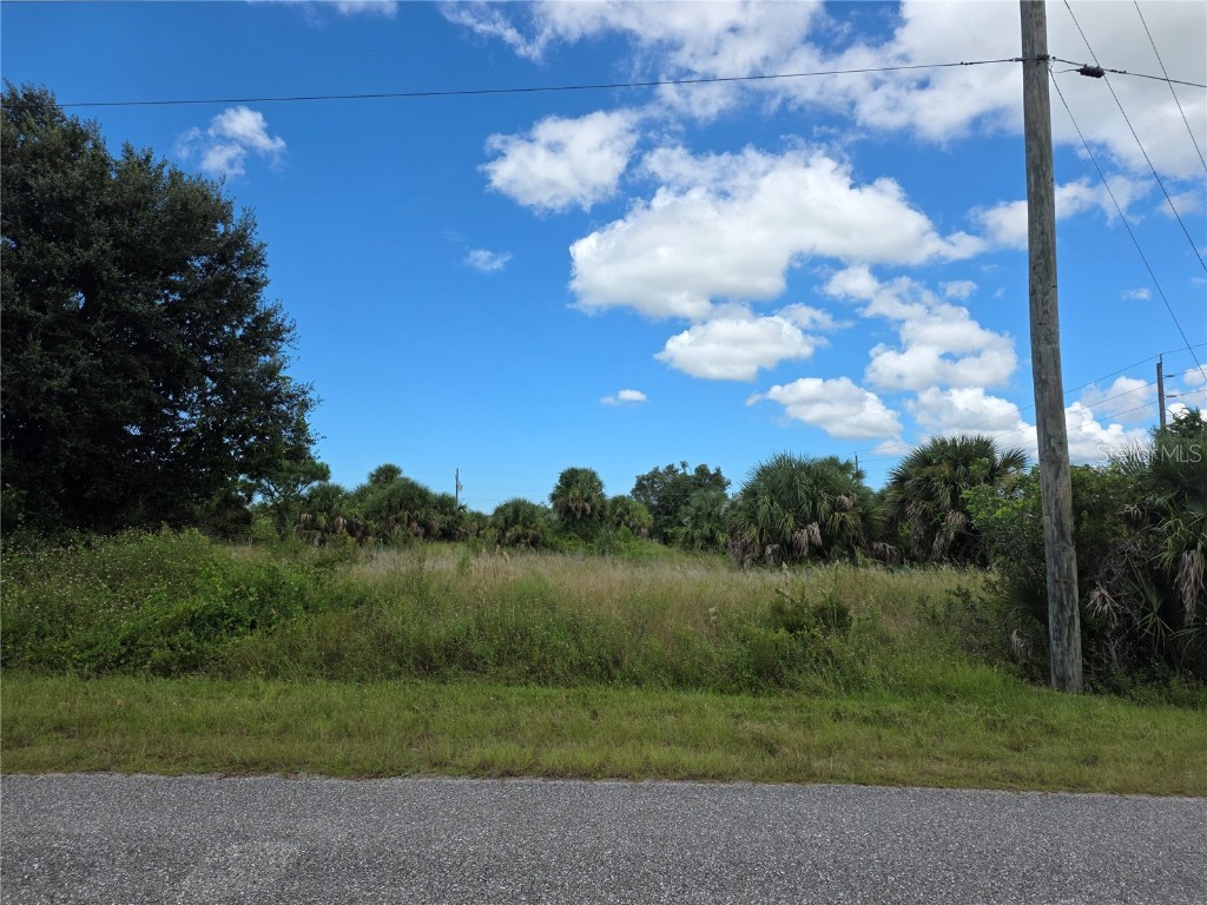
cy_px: 452
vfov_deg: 58.9
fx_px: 802
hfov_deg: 73.9
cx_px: 604
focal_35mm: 23
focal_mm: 6.25
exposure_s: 1/5296
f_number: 1.7
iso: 80
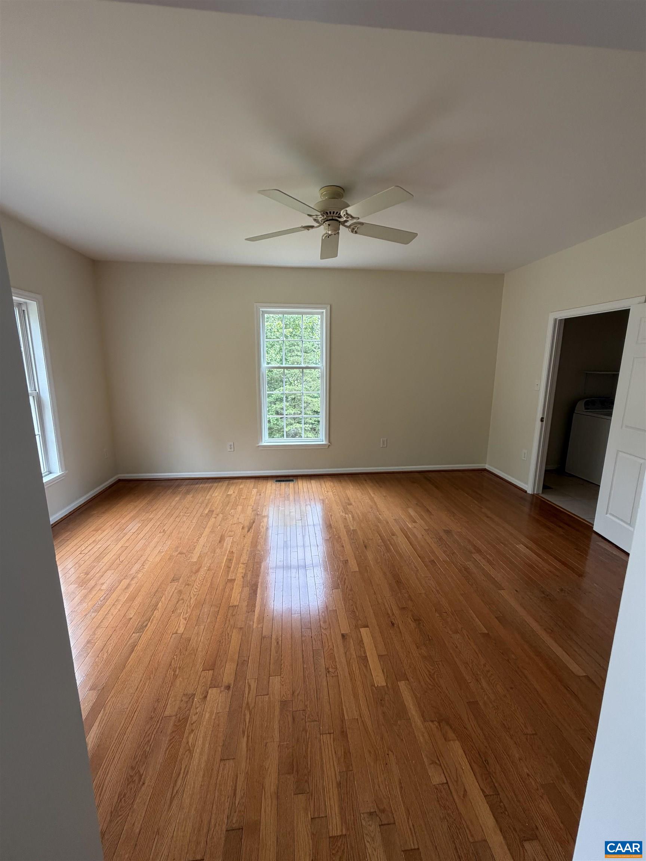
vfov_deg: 102.1
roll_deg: -0.1
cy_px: 430
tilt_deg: -11.2
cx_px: 323
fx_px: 348
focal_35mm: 14
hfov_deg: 85.7
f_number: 2.2
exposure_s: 1/121
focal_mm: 2.22
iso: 160
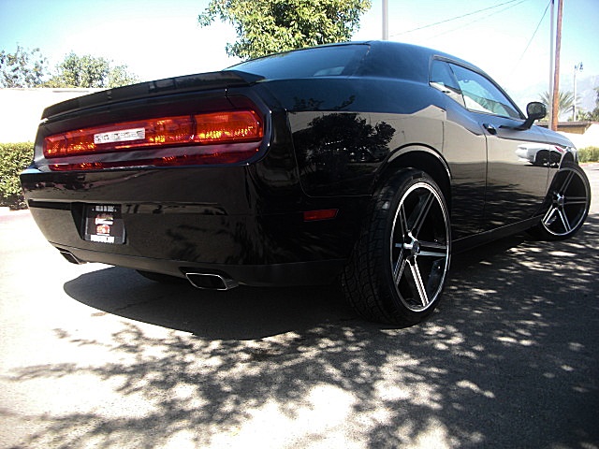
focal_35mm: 36
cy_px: 224
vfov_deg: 39.7
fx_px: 623
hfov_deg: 51.4
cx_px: 300
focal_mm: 6.3
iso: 50
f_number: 2.8
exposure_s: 1/200
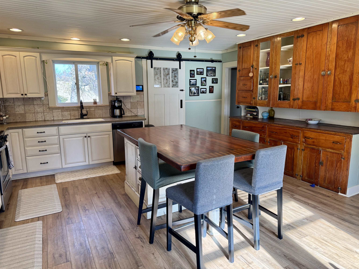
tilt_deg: -10.1
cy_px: 134
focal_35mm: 24
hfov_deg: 71.6
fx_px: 249
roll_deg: +0.4
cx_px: 180
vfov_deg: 56.8
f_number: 1.78
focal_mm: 6.76
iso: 100
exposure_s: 1/162
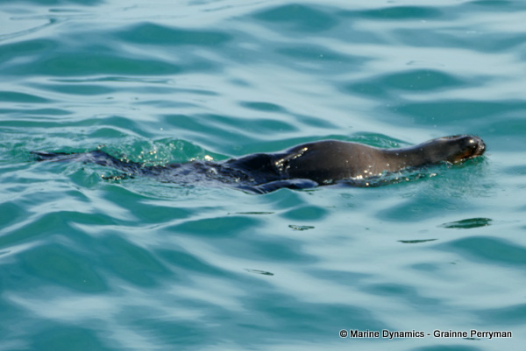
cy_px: 176
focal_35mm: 284
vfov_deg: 4.8
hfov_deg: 7.2
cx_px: 263
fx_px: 4152
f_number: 4
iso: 125
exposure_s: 1/1000
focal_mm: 103.71
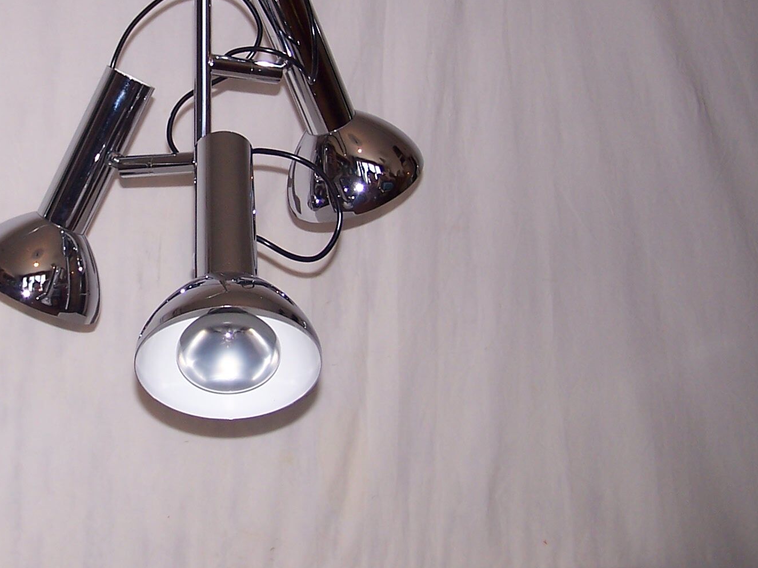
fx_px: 1445
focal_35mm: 66
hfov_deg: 28.8
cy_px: 172
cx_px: 161
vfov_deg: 22.1
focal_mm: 6.3
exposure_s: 1/60
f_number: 2.8
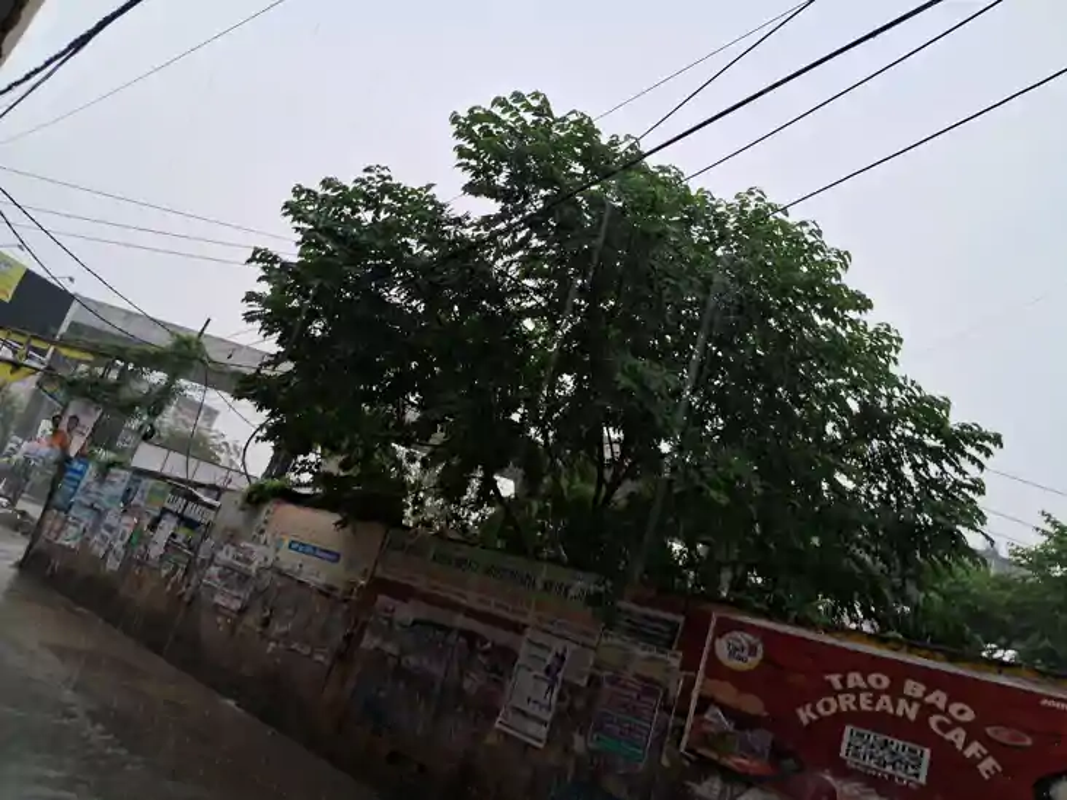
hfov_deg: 67.3
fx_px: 801
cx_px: 534
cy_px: 400
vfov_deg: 53.1
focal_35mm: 26
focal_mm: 3.98
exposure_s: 1/50
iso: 32
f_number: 1.8
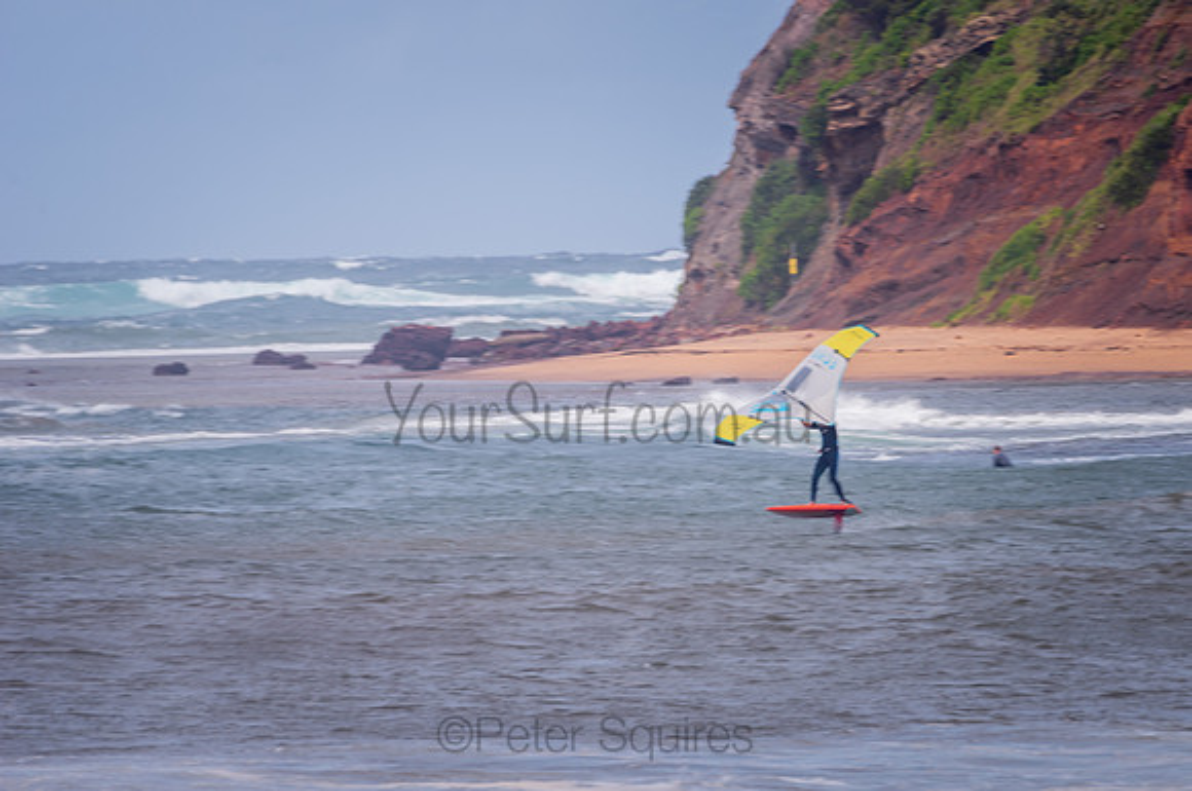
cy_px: 480
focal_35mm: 614
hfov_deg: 3.4
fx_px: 20302
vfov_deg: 2.2
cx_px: 728
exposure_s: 1/30
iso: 31
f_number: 9
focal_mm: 500
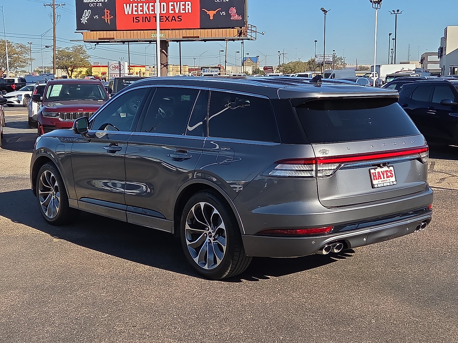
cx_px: 229
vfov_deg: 29.1
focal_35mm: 50
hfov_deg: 38.2
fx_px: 662
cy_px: 172
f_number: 1.8
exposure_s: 1/1250
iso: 25
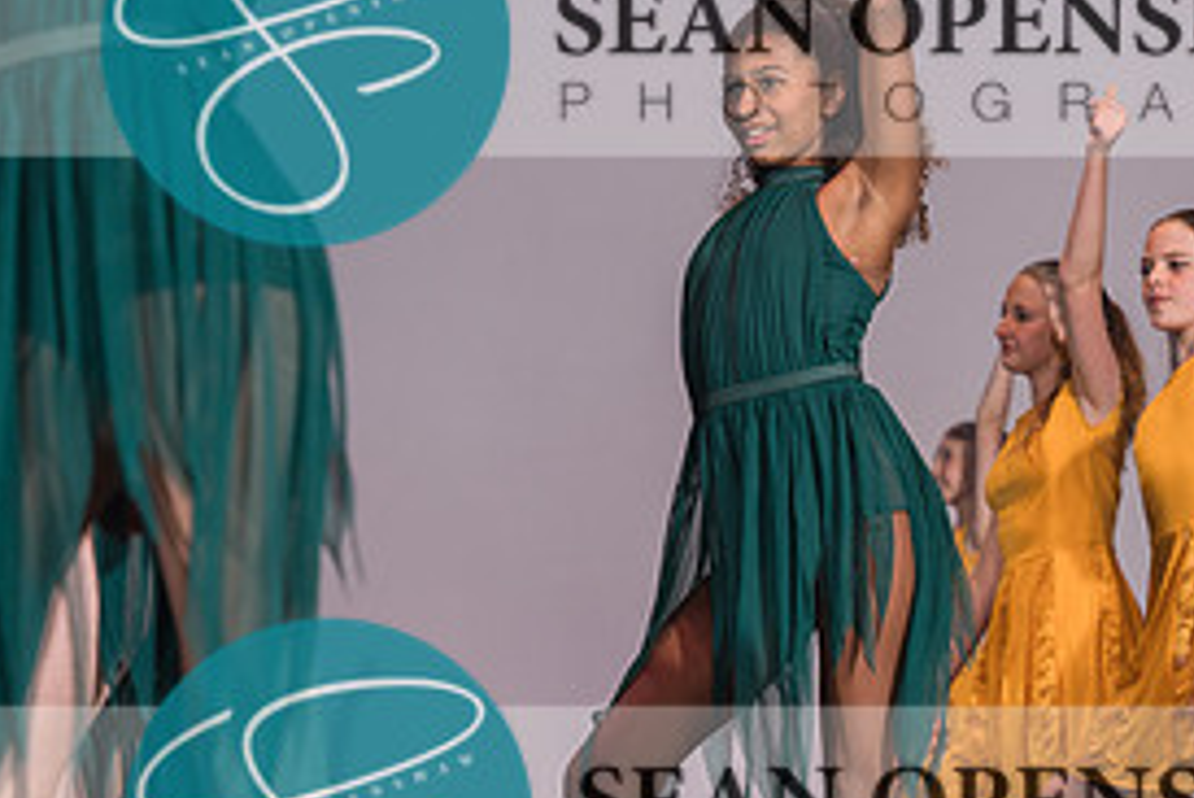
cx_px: 784
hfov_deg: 13.7
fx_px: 4977
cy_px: 377
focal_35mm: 150
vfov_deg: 9.2
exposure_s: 1/500
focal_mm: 70
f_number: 2.8
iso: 400
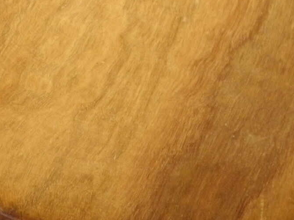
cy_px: 65
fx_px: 1435
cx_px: 182
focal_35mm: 169
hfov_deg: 11.7
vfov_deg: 8.8
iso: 160
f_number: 3.9
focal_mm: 7.9
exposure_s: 1/40
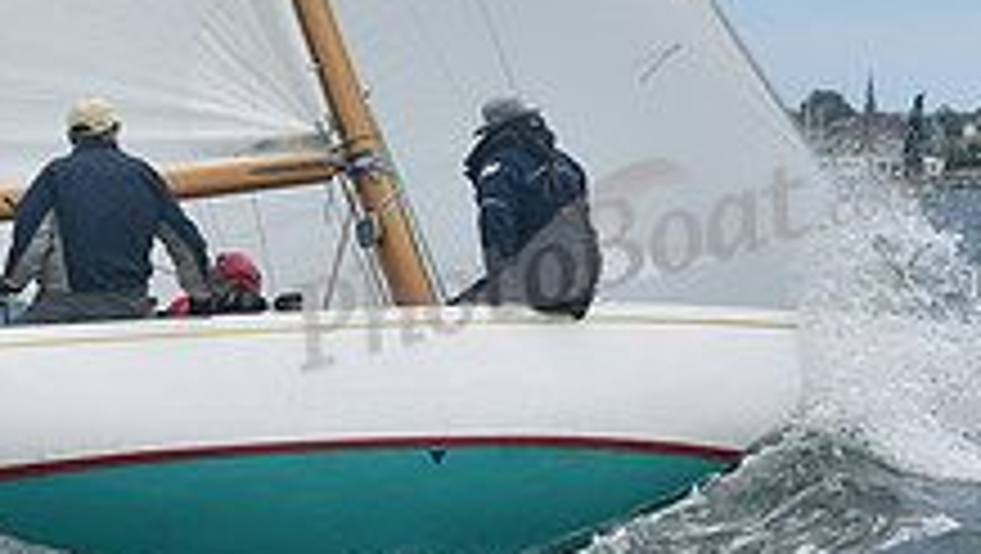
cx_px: 63
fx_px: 6664
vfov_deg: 4.8
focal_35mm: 256
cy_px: 83
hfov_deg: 8.4
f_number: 8
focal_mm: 92
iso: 250
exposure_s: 1/1000
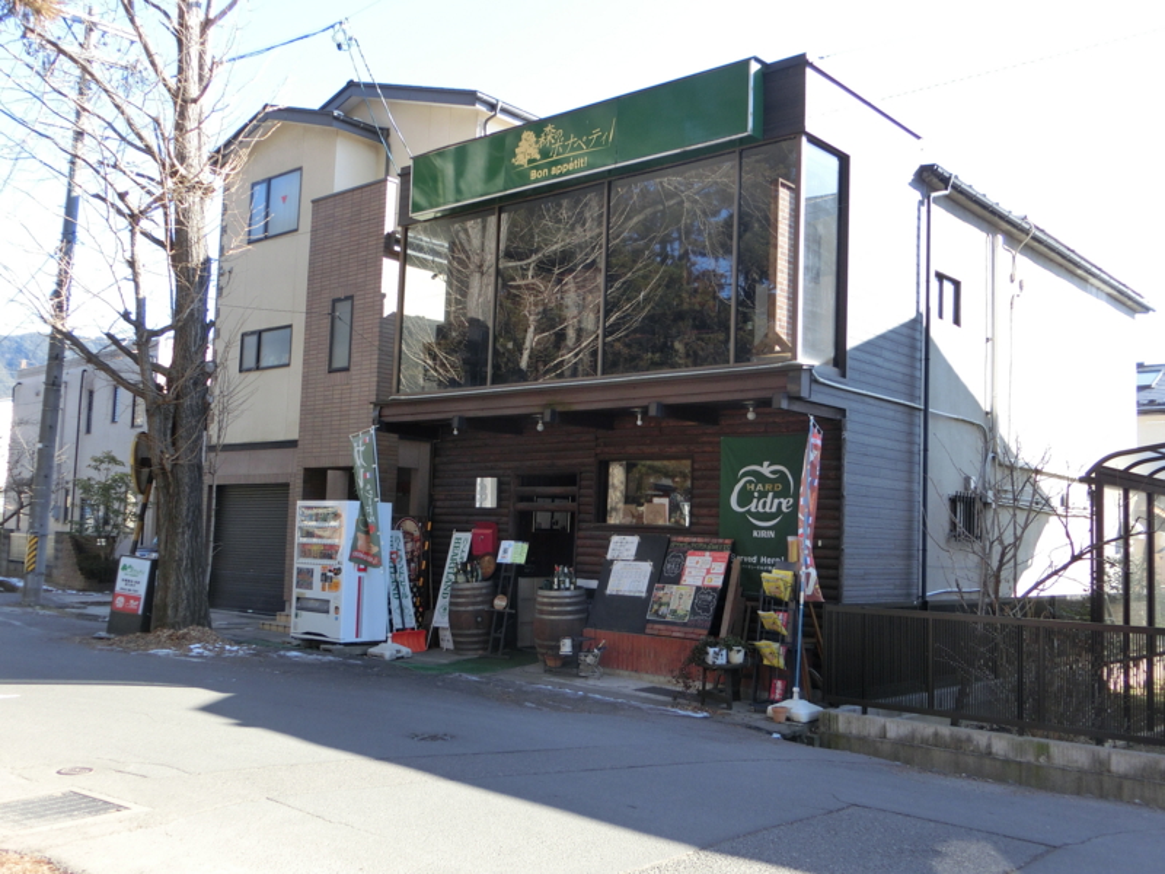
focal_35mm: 34
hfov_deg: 54.0
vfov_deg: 41.8
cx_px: 582
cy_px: 437
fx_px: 1144
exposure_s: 1/125
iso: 80
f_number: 3.9
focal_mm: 6
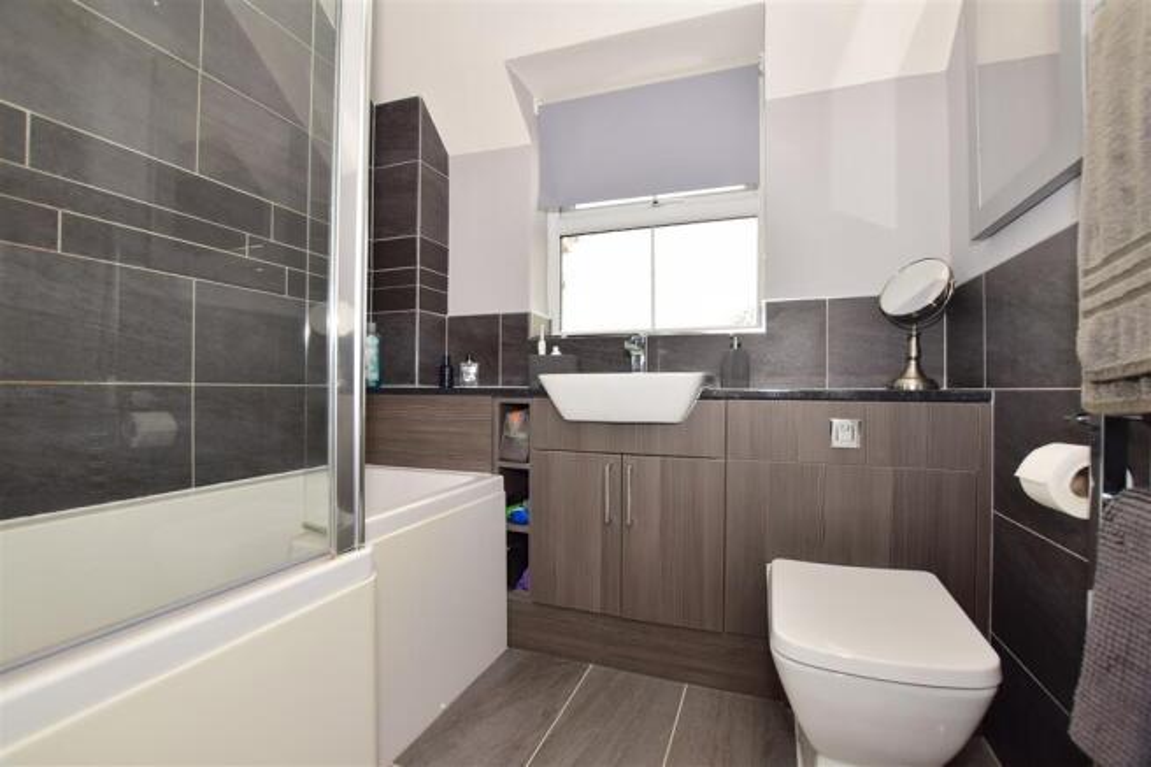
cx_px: 576
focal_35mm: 15
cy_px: 384
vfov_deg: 77.3
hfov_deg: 100.4
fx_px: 479
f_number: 7.1
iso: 200
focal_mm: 10
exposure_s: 1/125
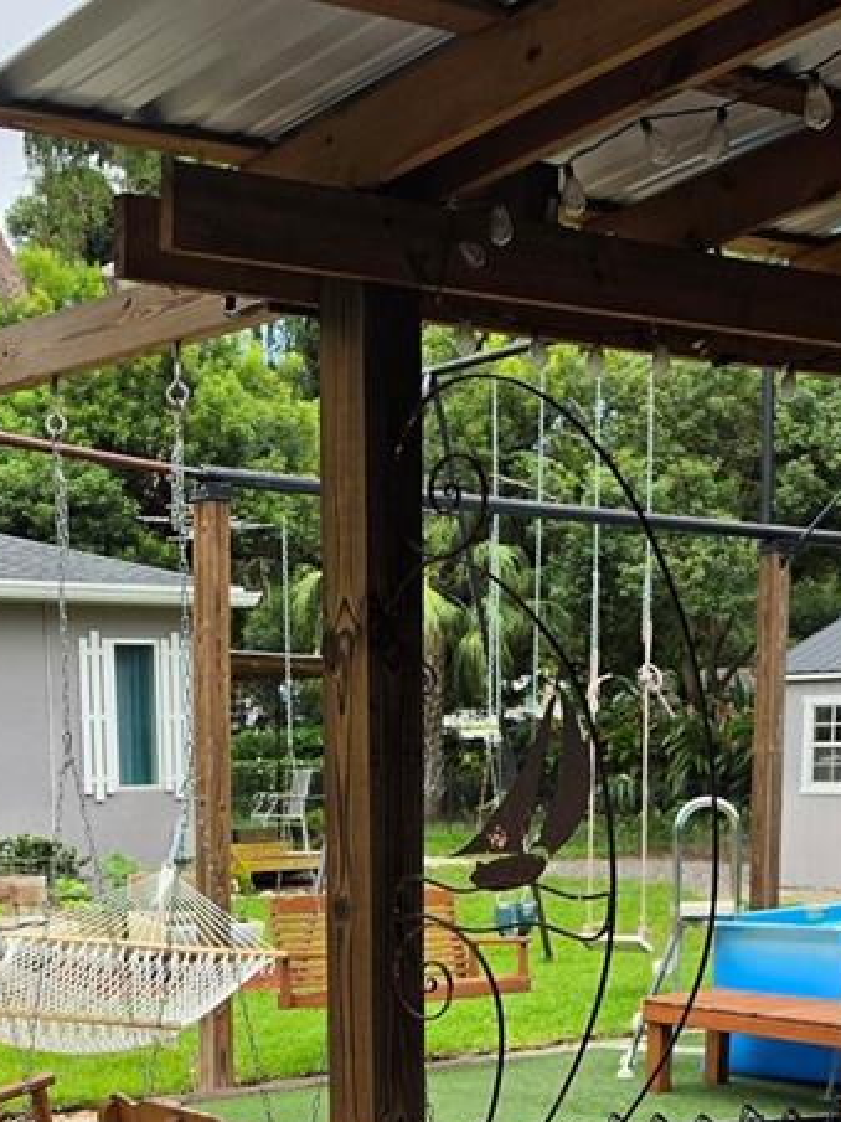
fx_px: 1976
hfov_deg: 23.9
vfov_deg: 29.5
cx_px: 285
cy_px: 1132
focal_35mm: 61
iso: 64
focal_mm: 6.5
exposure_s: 1/4235
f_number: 1.4
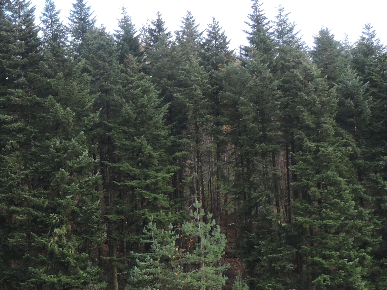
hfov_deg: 16.2
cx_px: -71
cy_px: 273
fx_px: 1308
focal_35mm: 117
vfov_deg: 12.5
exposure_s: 1/125
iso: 80
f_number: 3.4
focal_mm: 7.6
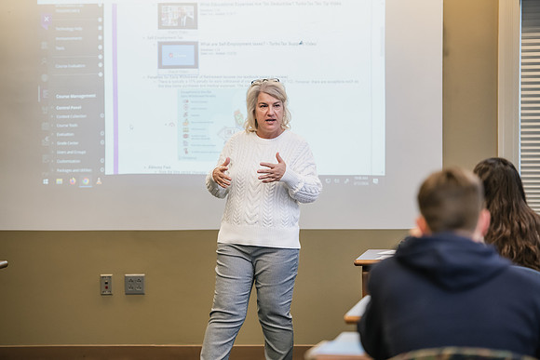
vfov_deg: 9.8
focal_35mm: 140
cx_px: 270
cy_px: 180
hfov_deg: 14.7
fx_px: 2100
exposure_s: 1/200
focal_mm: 140
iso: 1600
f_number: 3.2
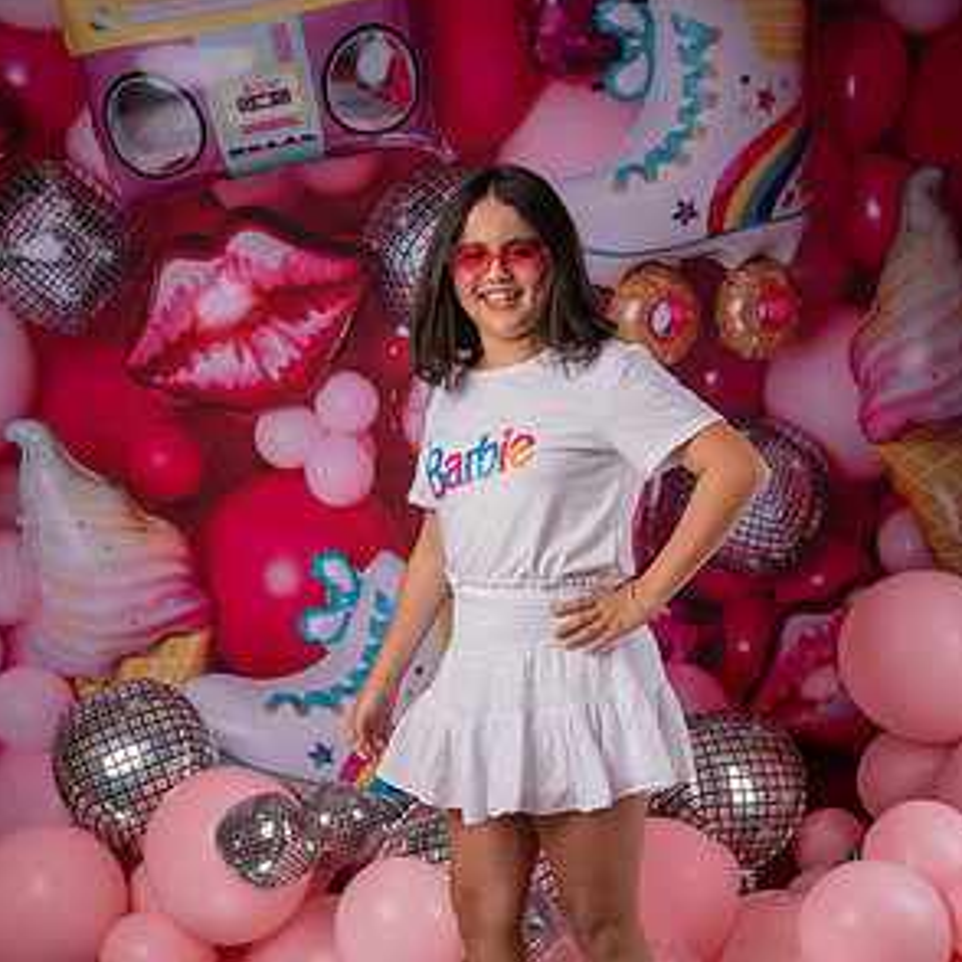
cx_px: 481
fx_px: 1761
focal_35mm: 56
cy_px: 707
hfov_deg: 30.6
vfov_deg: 30.1
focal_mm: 43
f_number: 4.5
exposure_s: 1/250
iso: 125
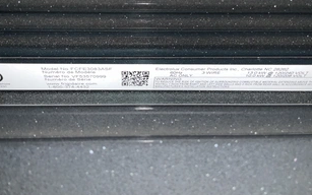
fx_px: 340
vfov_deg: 31.5
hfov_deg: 49.3
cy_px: 52
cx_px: 150
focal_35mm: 40
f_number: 1.8
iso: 25
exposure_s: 1/40
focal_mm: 3
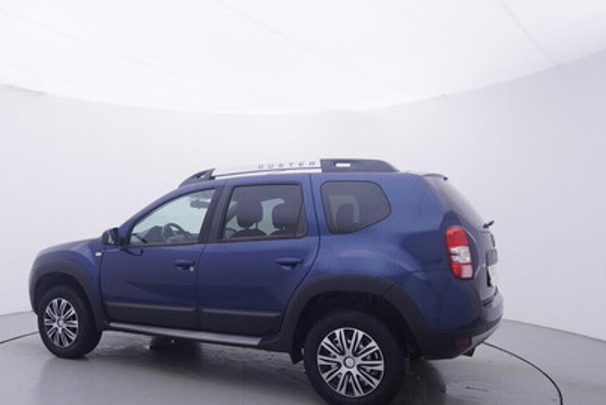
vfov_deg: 42.4
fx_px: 517
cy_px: 255
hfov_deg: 60.4
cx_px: 247
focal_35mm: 31
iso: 200
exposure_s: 1/80
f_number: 5
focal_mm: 15
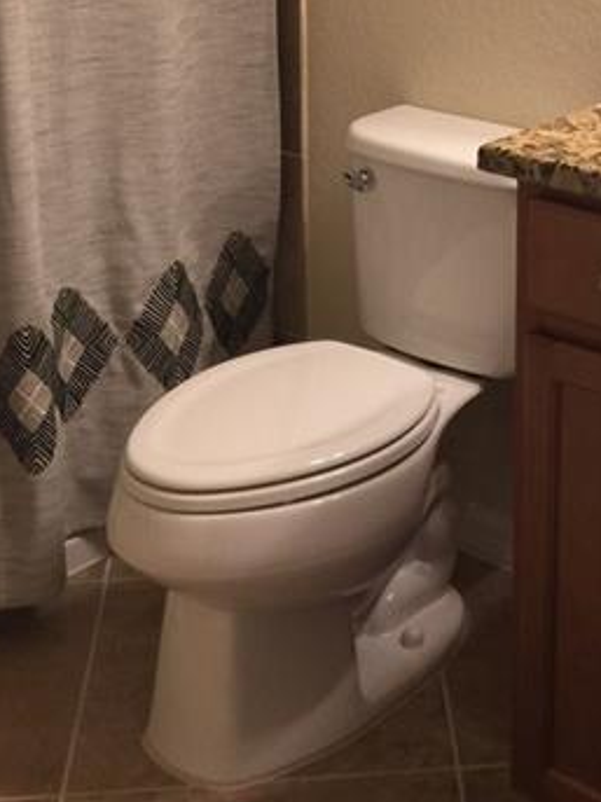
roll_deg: -0.9
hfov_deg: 22.2
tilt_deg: -8.1
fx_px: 1506
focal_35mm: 65
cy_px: -21
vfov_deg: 27.9
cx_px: 498
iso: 32
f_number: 2.2
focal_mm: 4.15
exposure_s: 1/15
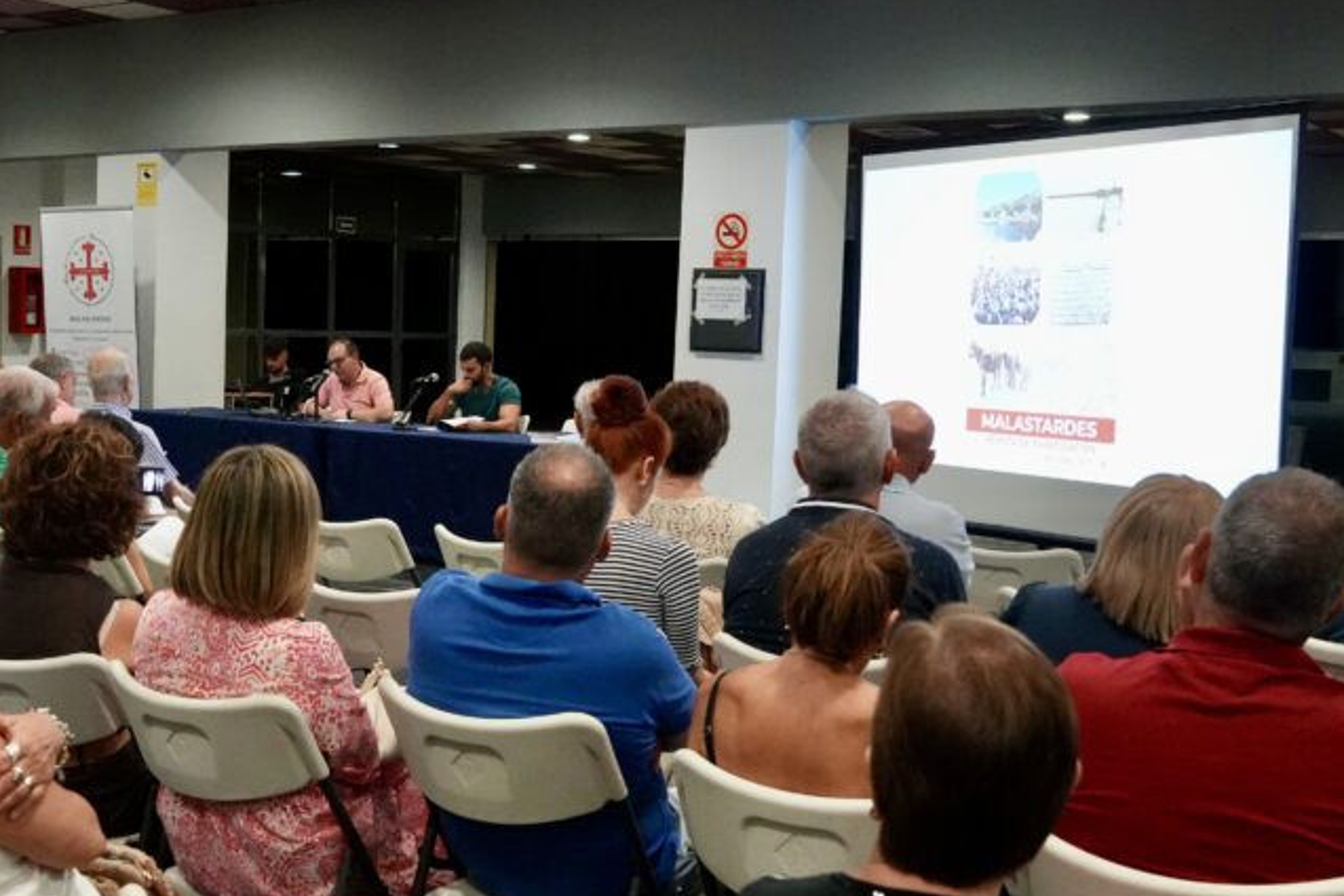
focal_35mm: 46
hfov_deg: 42.6
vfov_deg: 29.4
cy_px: 490
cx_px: 521
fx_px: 1710
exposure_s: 1/125
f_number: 4.5
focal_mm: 19
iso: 5000
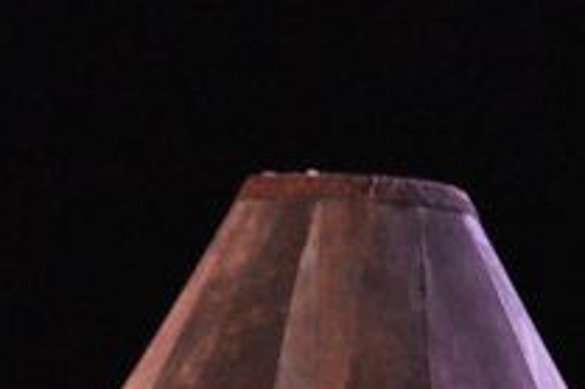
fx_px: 9789
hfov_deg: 3.4
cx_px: 1080
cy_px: 631
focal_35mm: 603
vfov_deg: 2.3
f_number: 5.6
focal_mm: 105
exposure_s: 1/60
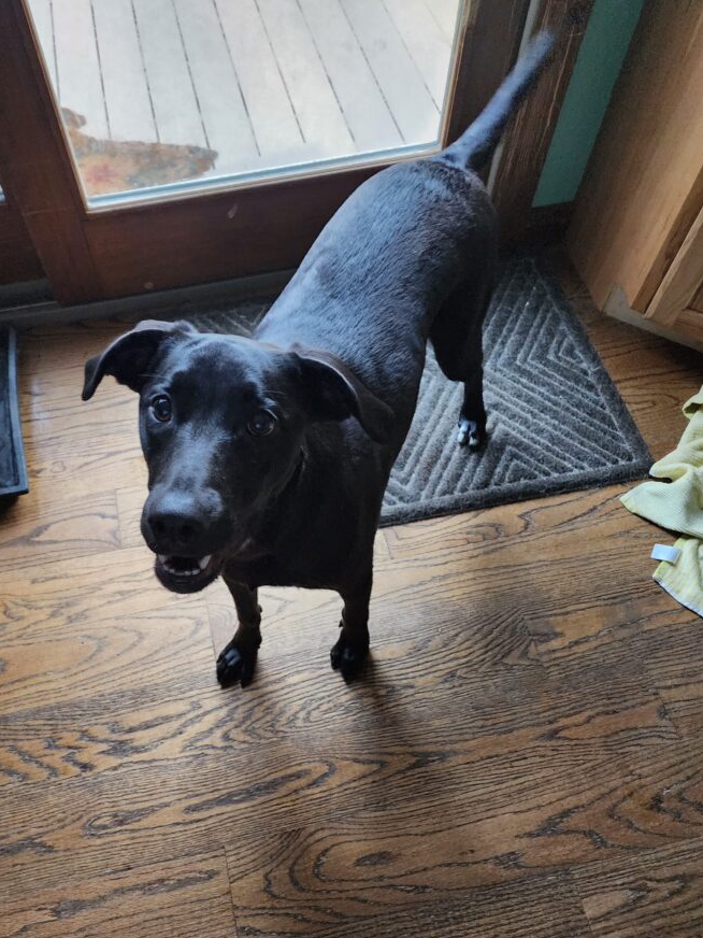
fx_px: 731
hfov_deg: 51.1
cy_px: 481
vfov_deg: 65.3
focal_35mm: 27
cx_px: 295
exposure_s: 1/120
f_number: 1.8
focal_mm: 6.4
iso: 800
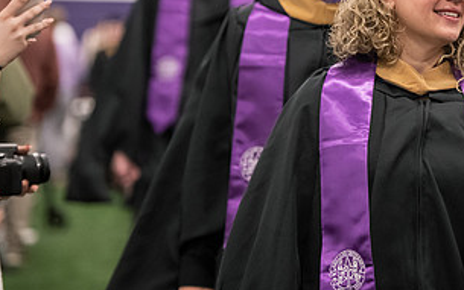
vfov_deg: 5.2
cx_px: 437
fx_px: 3188
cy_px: 55
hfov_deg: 8.3
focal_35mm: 252
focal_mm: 130
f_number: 3.2
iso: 3200
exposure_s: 1/200
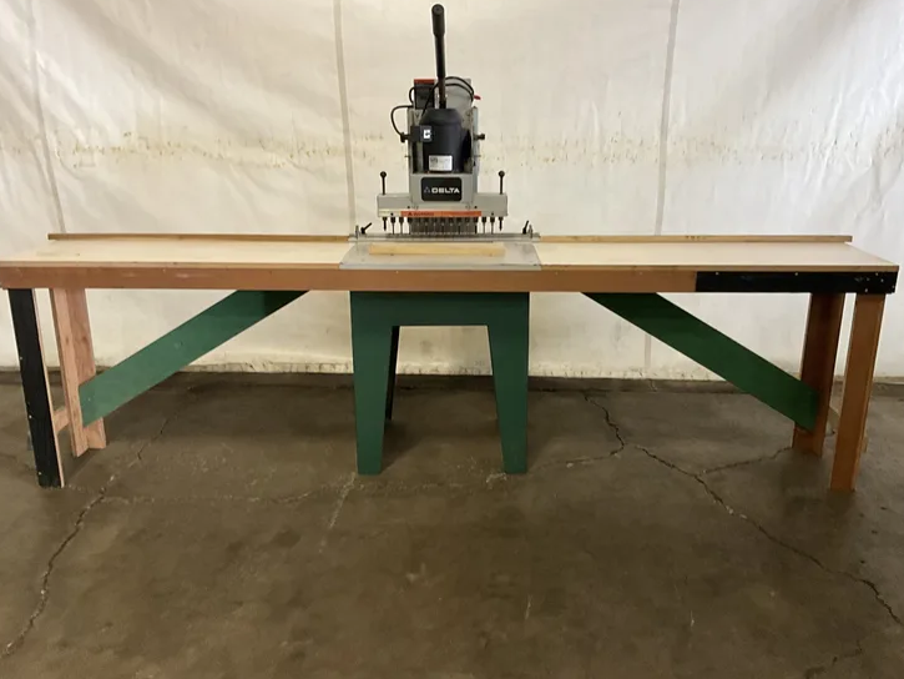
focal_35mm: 30
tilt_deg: -17.4
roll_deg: +0.1
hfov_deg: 60.0
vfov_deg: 46.8
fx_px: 784
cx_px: 453
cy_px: 333
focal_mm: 3
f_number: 1.8
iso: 250
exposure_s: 1/60
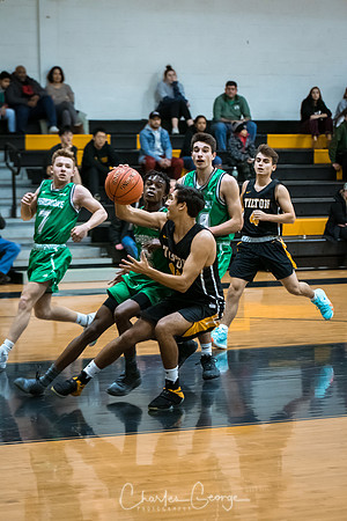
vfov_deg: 15.9
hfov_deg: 10.6
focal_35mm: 129
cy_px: 260
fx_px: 1865
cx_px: 174
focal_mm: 86
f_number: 2.8
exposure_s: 1/400
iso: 3200
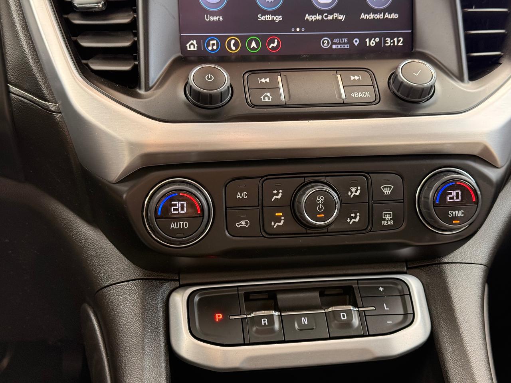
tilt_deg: -13.2
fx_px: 709
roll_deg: -0.8
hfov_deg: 39.7
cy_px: 192
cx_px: 256
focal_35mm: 48
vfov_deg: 30.3
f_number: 1.78
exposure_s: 1/125
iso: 125
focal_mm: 6.76
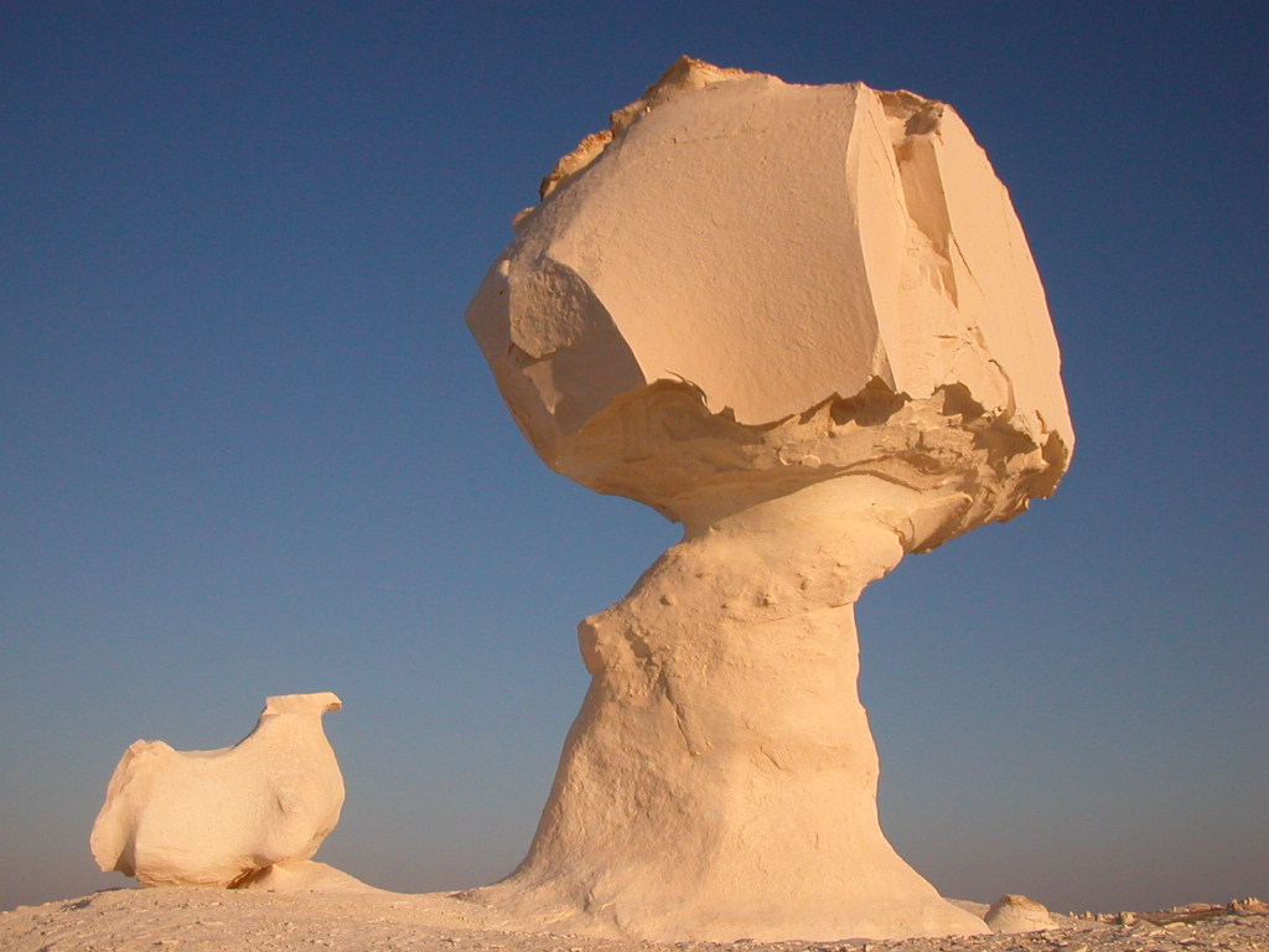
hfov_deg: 50.1
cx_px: 634
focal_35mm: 37
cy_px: 476
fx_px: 1356
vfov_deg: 38.7
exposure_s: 1/1106
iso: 100
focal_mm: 5.6
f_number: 4.5
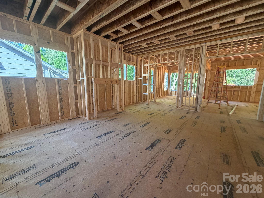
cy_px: 99
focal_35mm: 14
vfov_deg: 85.7
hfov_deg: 102.1
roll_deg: +1.5
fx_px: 107
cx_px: 132
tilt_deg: -8.9
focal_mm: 2.22
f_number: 2.2
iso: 250
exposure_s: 1/121
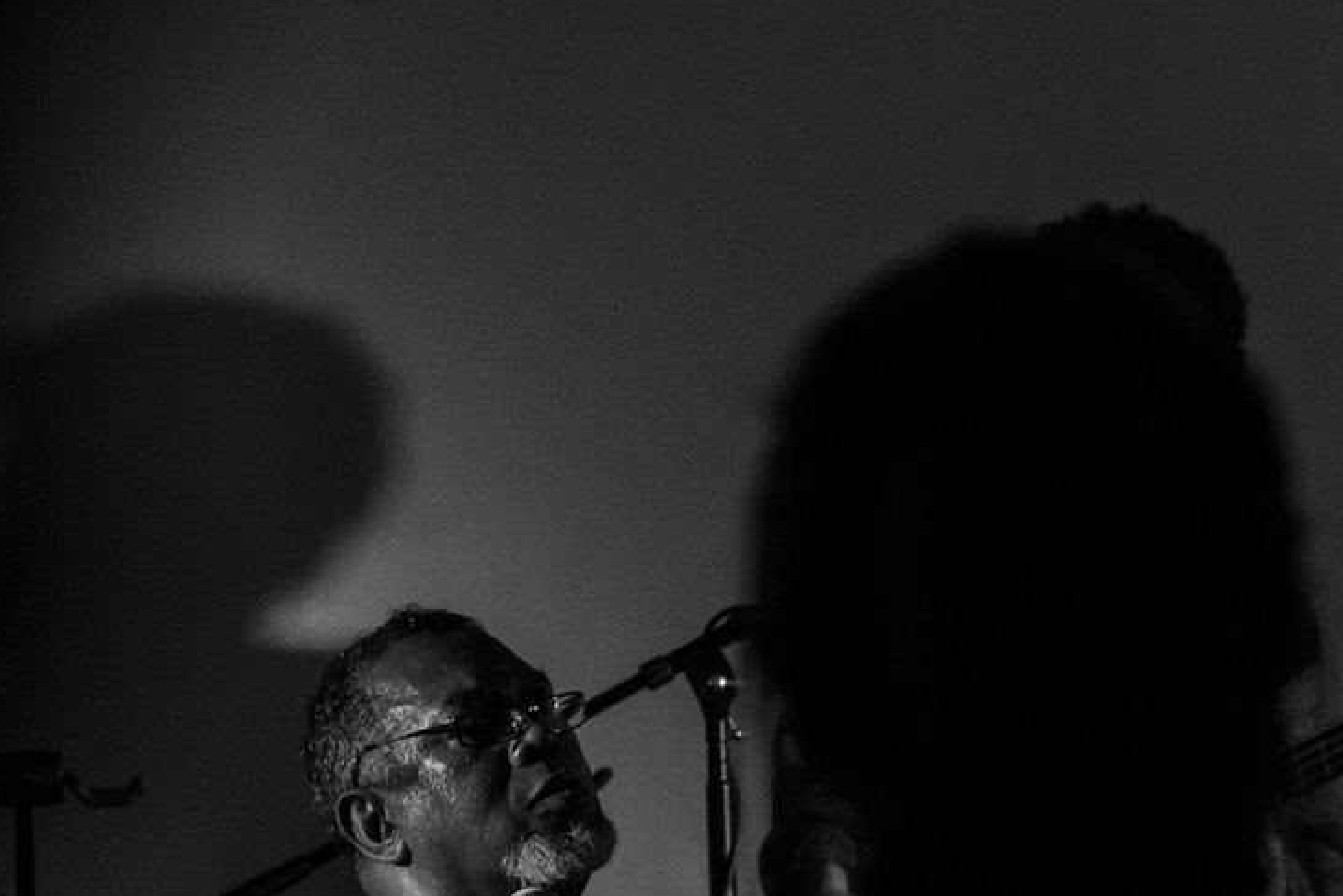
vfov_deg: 6.2
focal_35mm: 221
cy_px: 712
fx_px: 8246
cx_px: 565
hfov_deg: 9.3
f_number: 2.8
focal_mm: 56
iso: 3200
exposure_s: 1/180
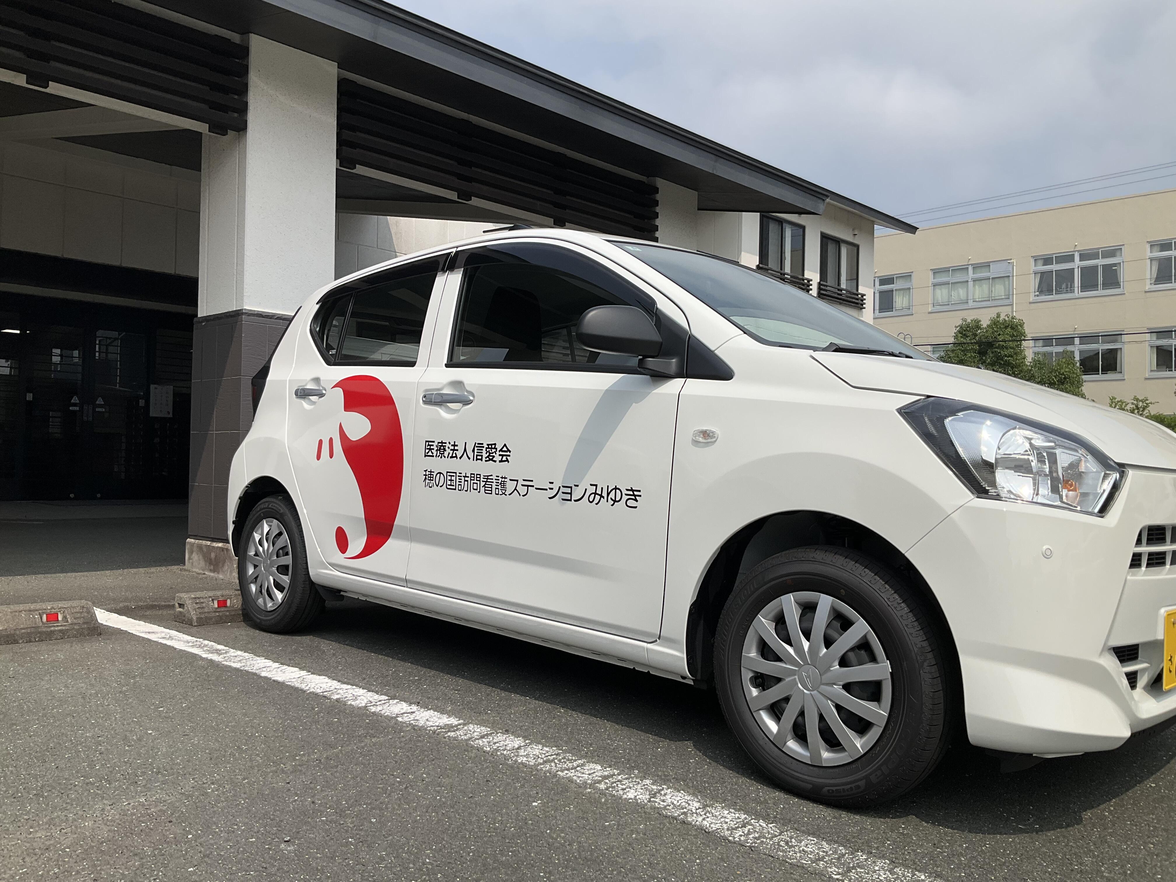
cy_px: 441
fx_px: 985
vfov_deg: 48.2
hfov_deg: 61.7
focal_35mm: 29
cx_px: 588
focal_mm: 3
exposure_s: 1/3534
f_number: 1.8
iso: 25
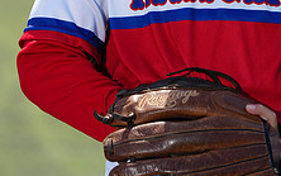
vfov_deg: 2.5
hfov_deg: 3.9
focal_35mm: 532
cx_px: 215
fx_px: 4076
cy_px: -134
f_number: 5
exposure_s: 1/250
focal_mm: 200
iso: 50
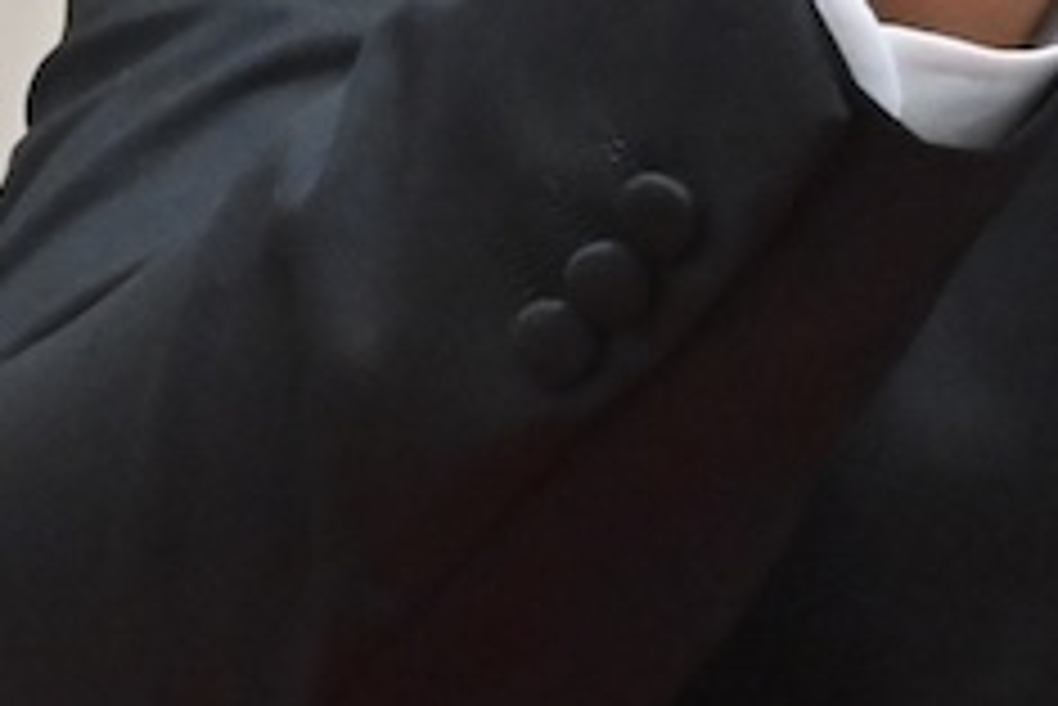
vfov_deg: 0.7
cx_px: 1891
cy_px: -596
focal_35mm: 1913
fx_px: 56253
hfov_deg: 1.1
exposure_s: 1/200
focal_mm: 300
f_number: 7.1
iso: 6400
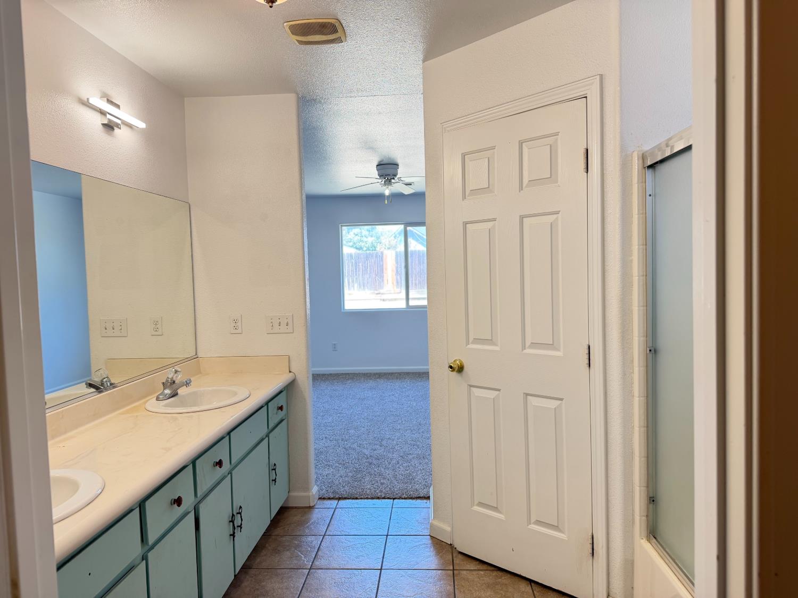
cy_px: 299
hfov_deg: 71.6
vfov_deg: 56.8
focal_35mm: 24
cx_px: 399
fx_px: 553
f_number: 1.78
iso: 125
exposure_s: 1/60
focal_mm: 6.76
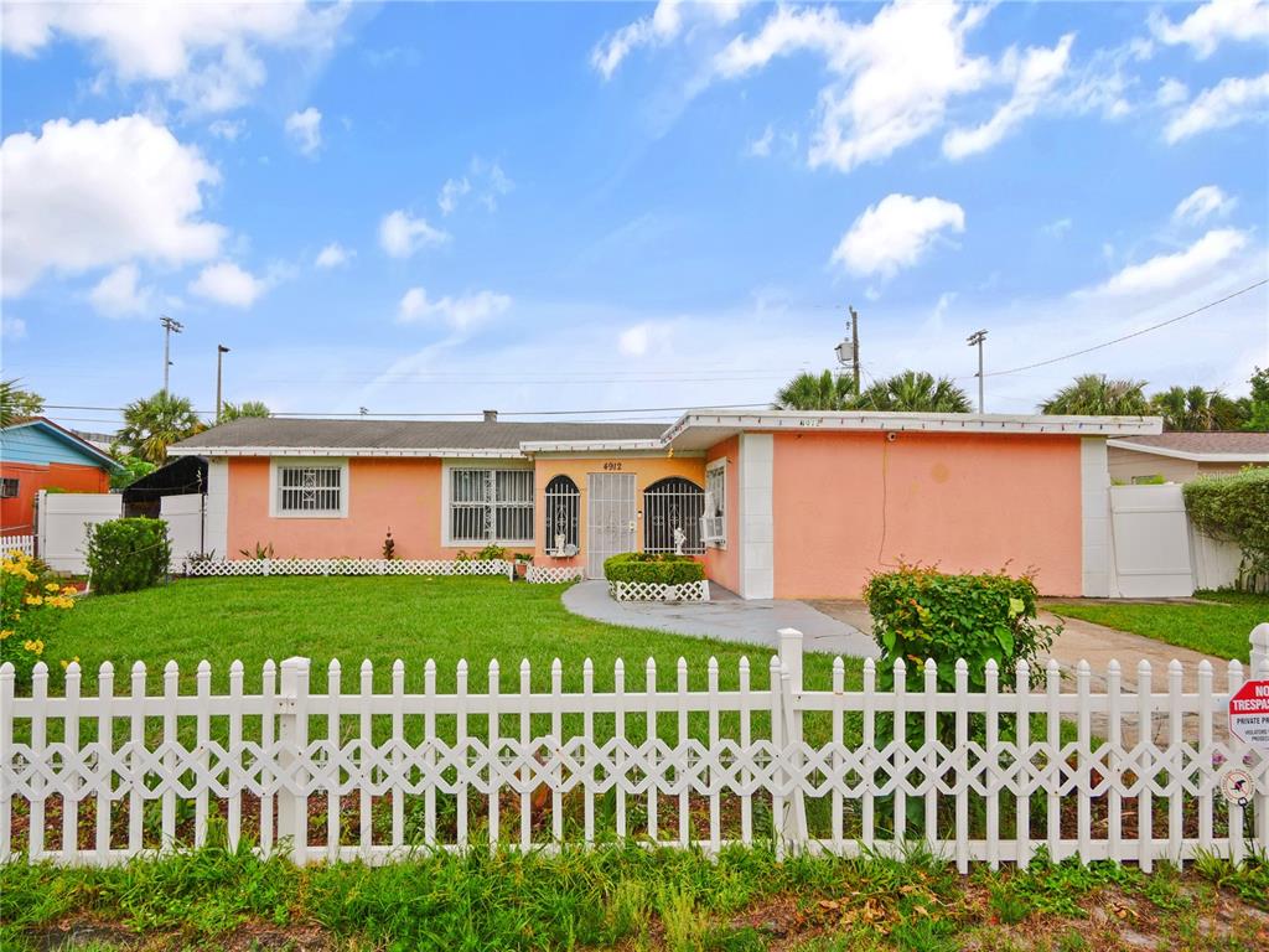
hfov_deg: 76.4
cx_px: 634
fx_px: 807
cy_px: 476
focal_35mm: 22
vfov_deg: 61.1
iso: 200
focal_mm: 11
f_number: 5
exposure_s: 1/200
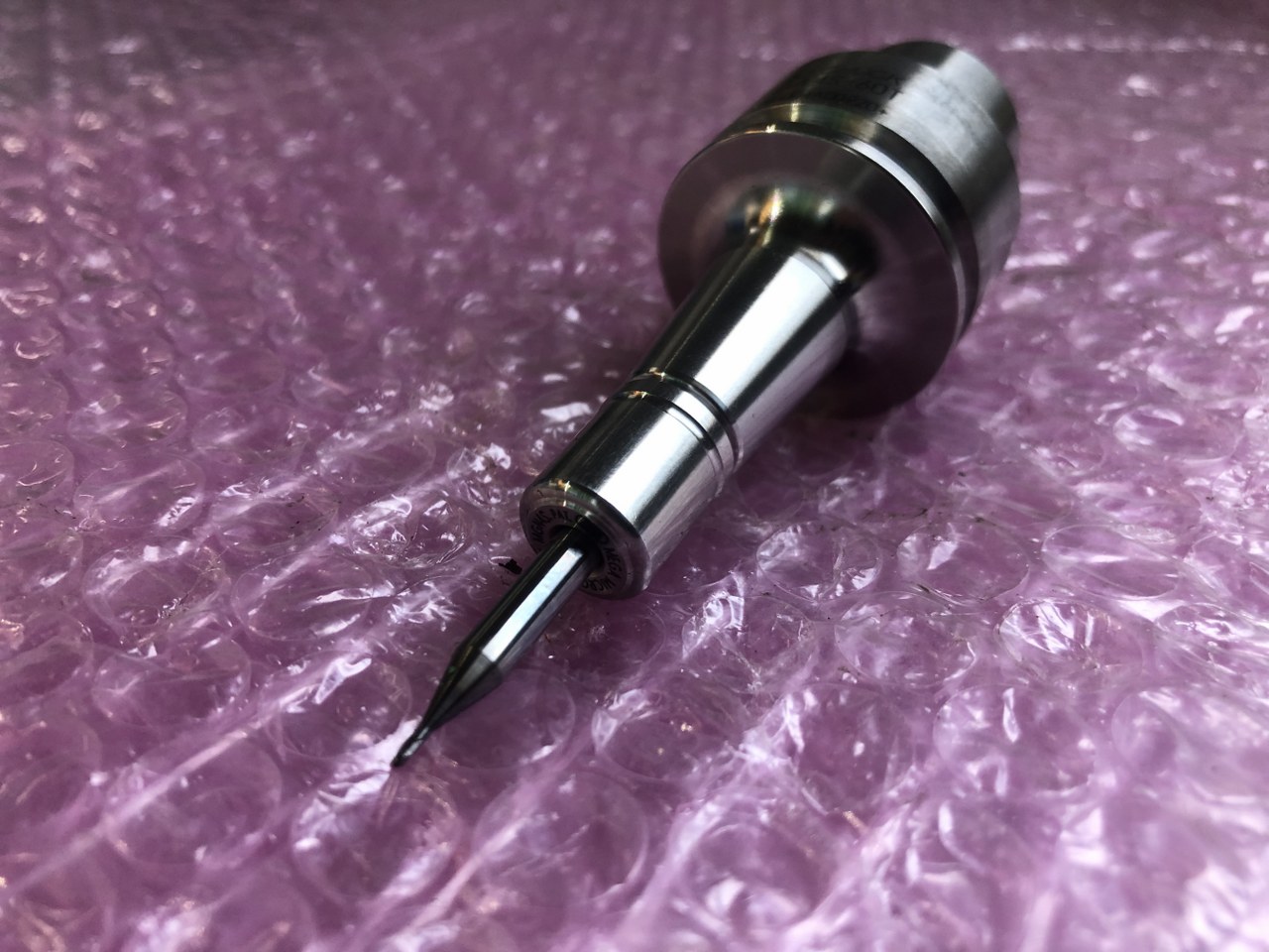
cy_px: 476
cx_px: 634
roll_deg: +0.2
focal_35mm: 28
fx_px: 1026
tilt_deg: -33.6
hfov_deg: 63.4
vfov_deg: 49.7
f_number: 1.8
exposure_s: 1/24
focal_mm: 3.99
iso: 40
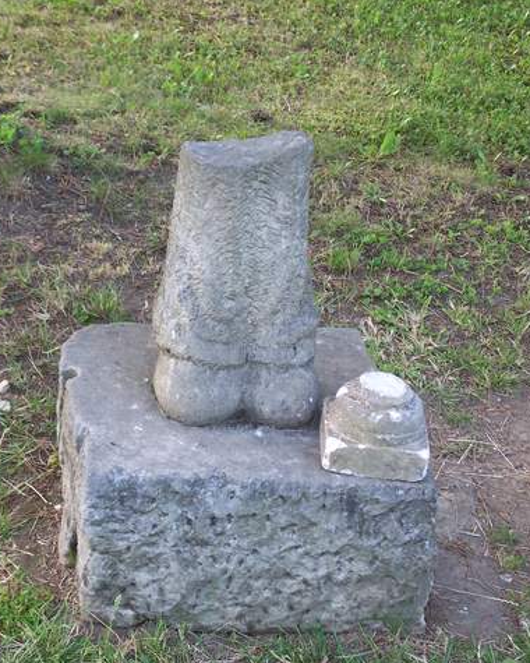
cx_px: 202
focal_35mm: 92
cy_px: 332
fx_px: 1804
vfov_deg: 20.8
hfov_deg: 16.7
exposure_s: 1/50
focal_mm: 14.7
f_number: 3.2
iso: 200
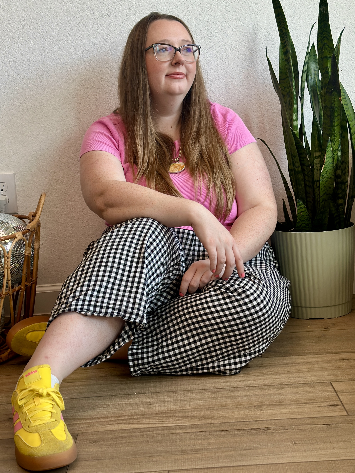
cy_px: 236
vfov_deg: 39.7
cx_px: 178
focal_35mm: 48
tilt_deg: -7.6
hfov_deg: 30.3
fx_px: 656
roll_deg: -1.2
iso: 100
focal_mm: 6.86
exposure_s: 1/121
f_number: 1.78
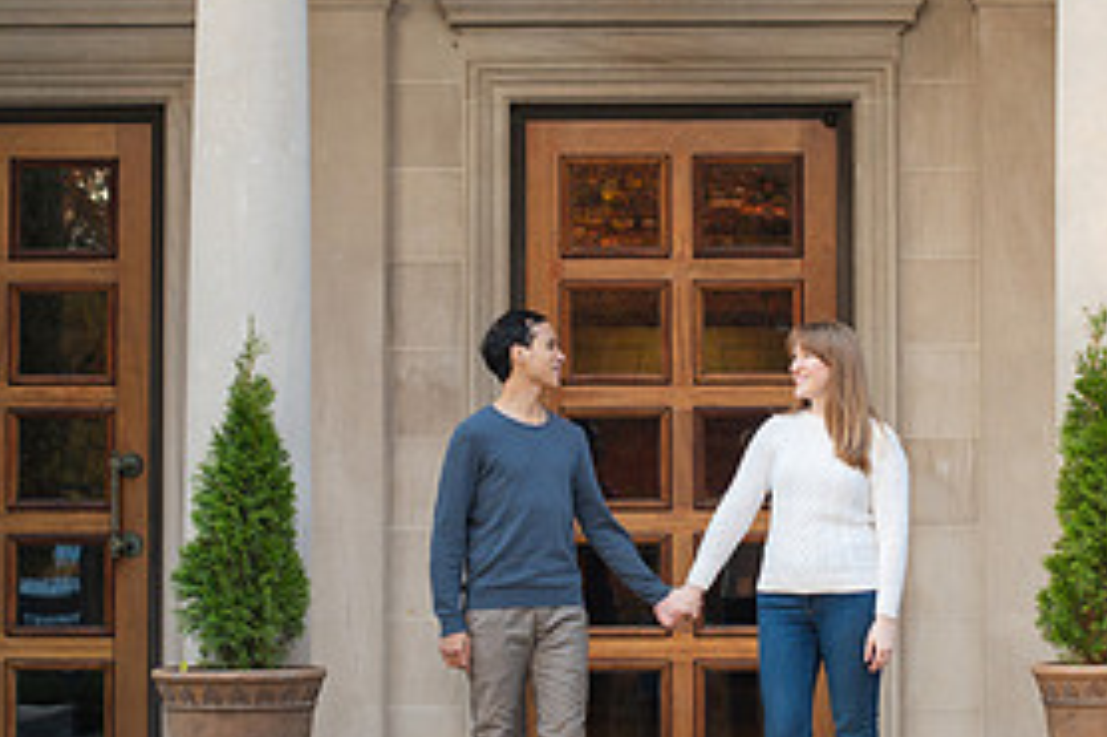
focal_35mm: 111
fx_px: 3411
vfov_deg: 12.3
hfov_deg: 18.4
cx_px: 607
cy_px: 359
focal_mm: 50
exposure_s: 1/400
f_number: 3.5
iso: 1000
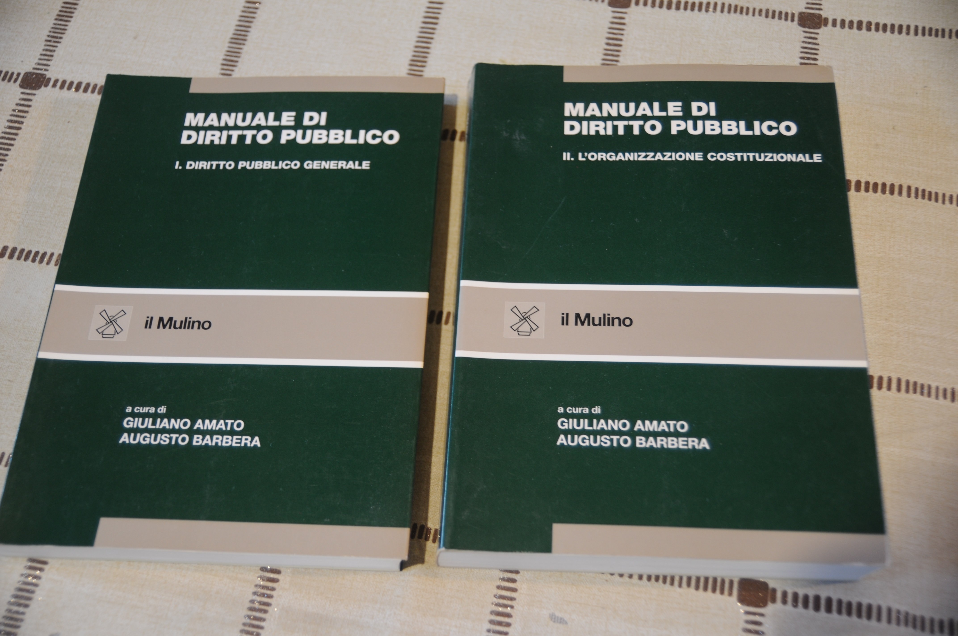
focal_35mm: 44
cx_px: 479
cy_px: 318
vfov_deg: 30.8
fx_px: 1156
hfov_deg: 45.0
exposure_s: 1/15
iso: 200
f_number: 2.8
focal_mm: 29
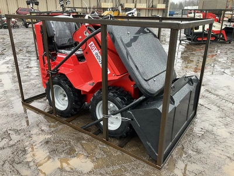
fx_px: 196
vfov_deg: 48.2
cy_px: 88
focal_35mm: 29
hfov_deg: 61.7
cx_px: 117
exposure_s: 1/122
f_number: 1.8
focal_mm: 3
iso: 25
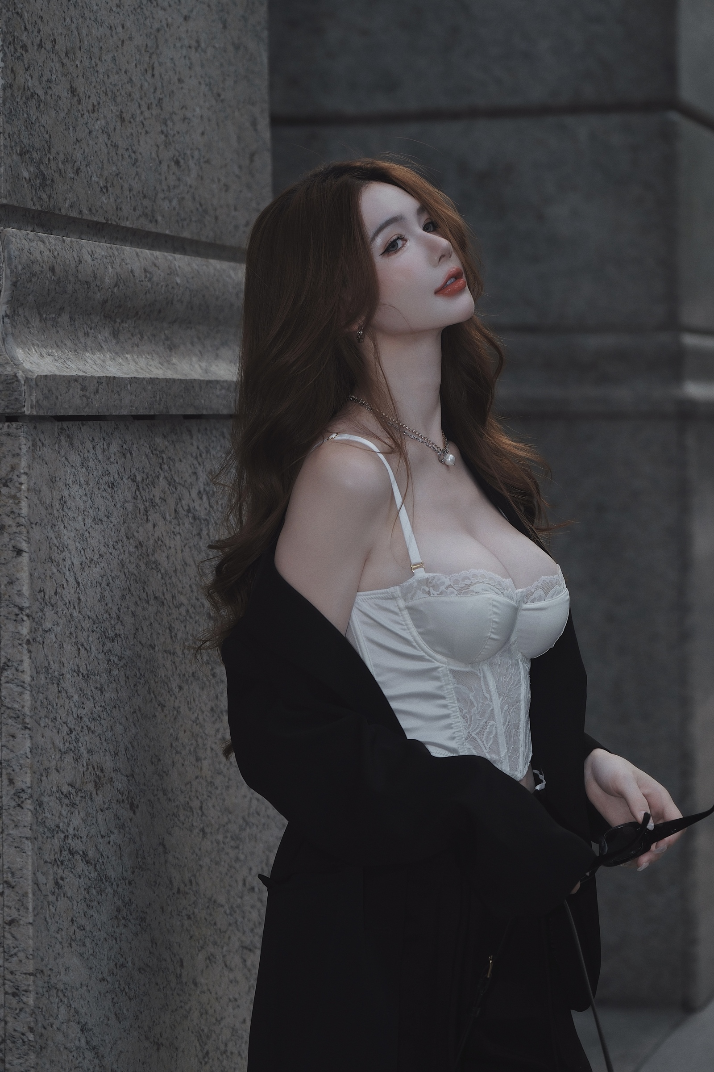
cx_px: 357
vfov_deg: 19.8
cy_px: 536
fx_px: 3064
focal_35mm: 103
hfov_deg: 13.3
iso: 100
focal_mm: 68.7
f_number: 3.2
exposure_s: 1/100
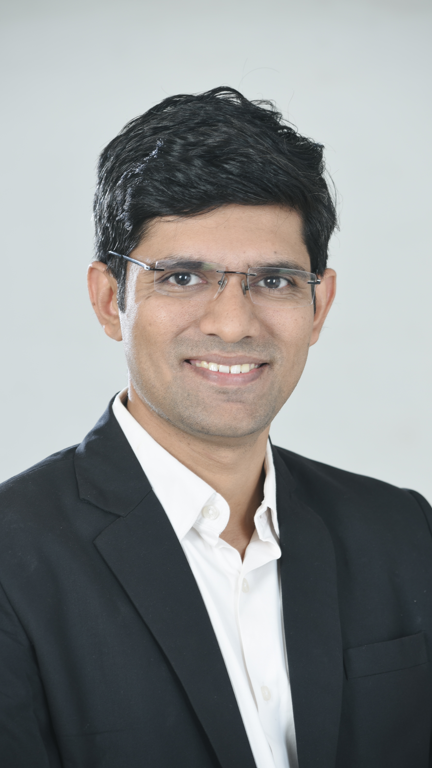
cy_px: 384
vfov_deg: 10.3
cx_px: 216
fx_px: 4277
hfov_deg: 5.8
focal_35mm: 210
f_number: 7.1
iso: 100
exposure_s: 1/125
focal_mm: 200
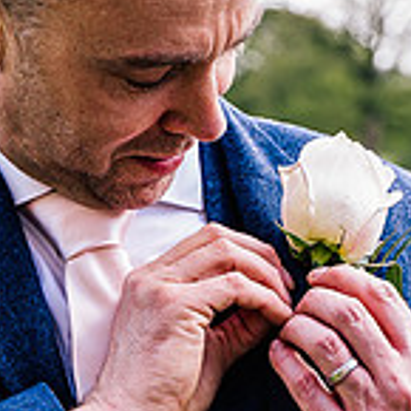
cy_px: 223
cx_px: 181
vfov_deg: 10.6
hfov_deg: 10.6
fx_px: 2216
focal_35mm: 165
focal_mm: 47
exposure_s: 1/160
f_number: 4
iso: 200
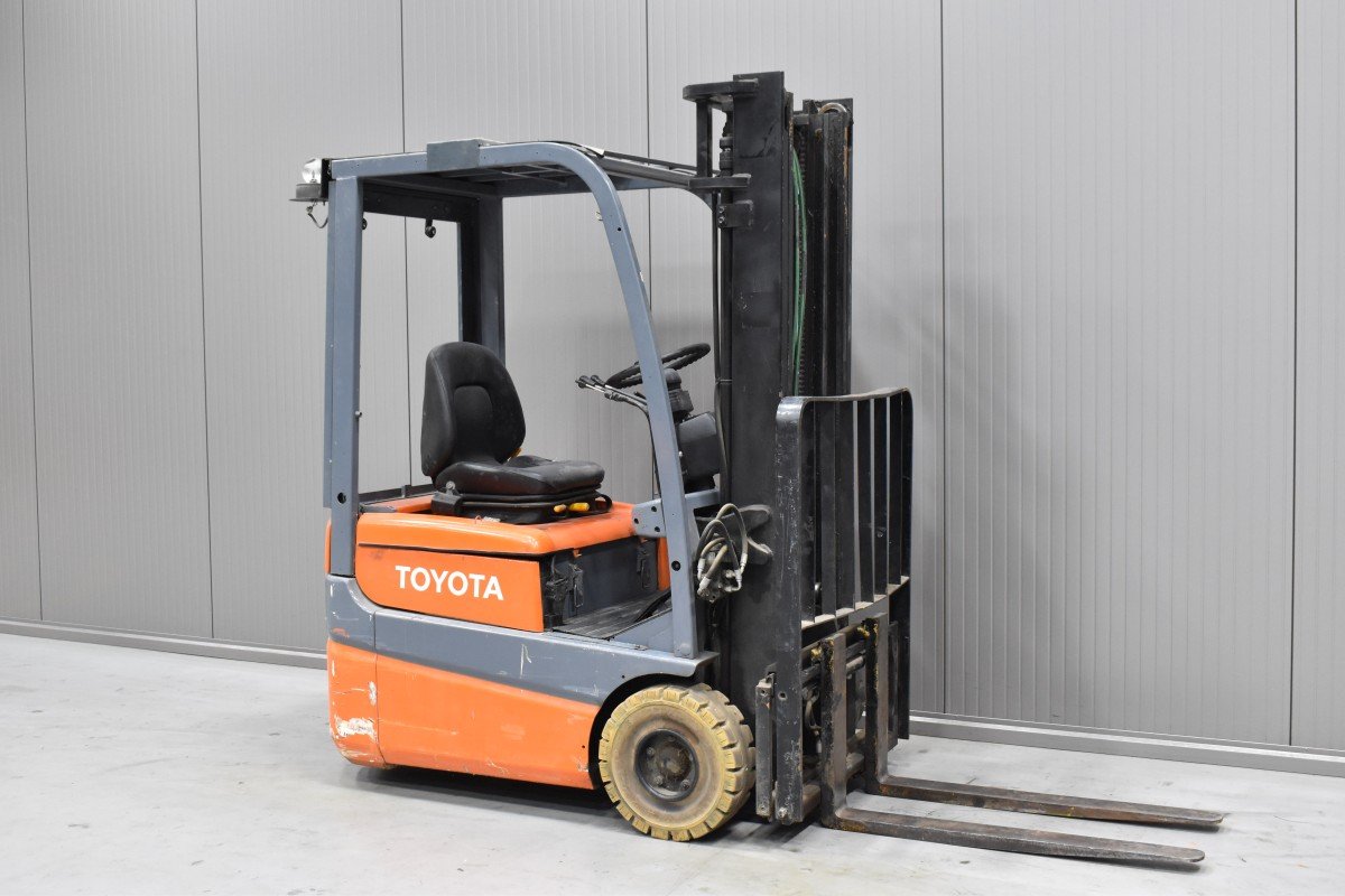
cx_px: 672
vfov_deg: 33.0
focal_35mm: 40
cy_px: 448
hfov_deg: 47.9
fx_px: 1513
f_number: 5.6
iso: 1600
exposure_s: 1/25
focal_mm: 27
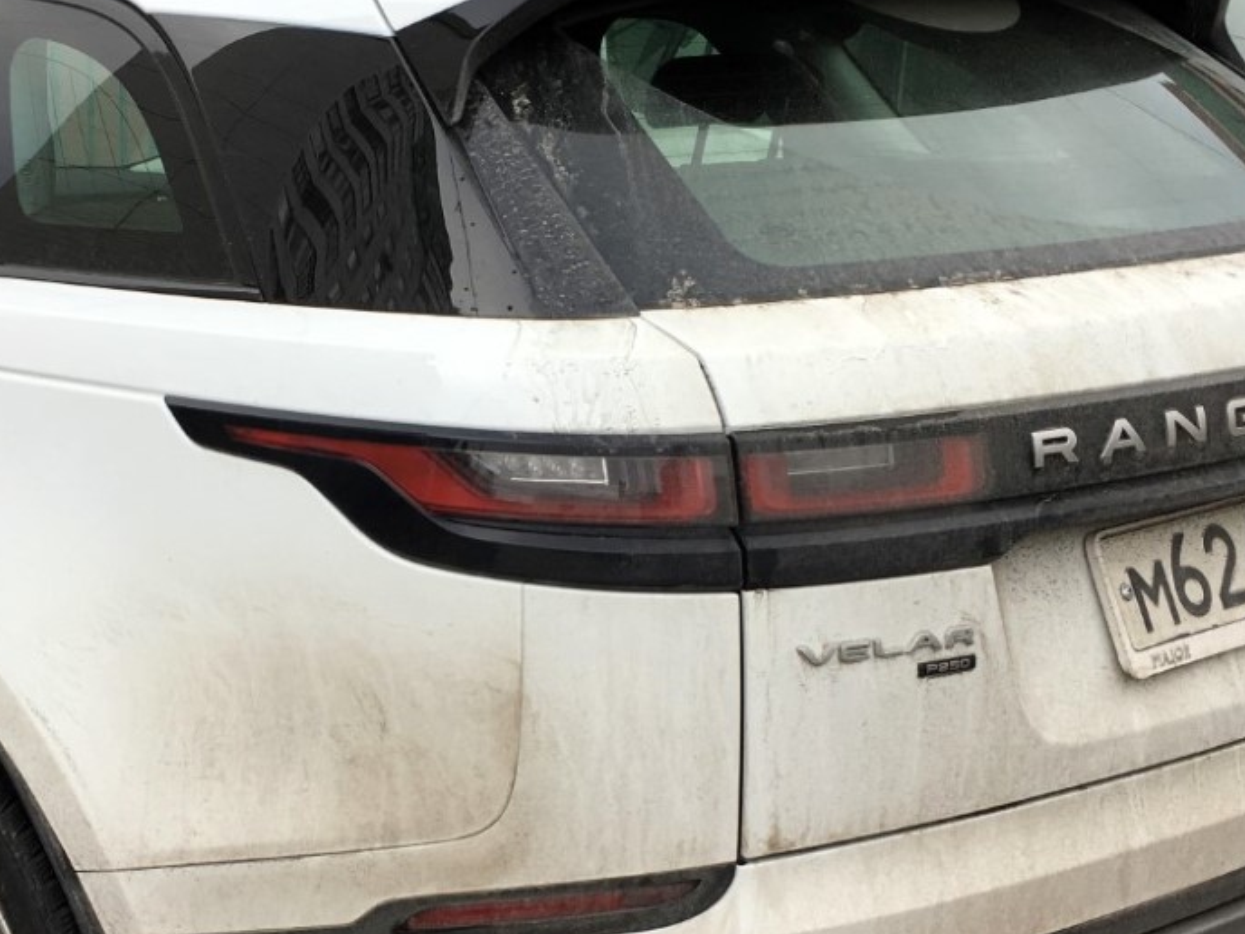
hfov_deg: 32.5
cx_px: 443
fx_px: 2122
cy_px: 558
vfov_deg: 24.8
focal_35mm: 59
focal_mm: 4.15
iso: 25
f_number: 2.2
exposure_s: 1/236
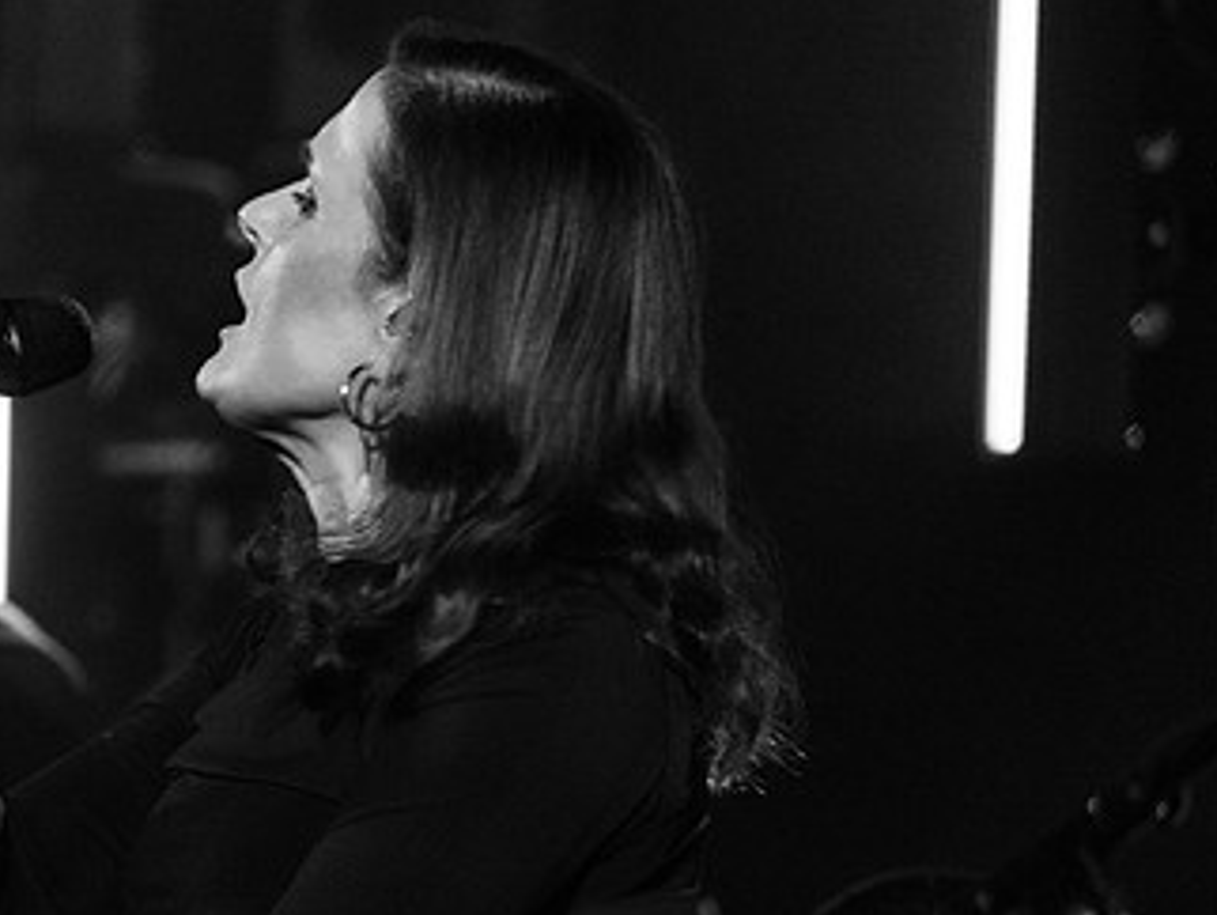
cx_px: 185
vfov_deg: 1.4
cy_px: 531
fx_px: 36520
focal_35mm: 1038
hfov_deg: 1.9
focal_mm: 600
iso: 4000
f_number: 6.3
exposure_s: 1/125
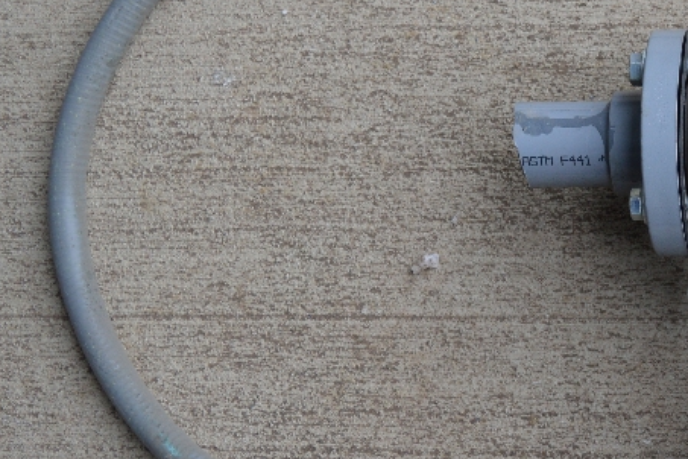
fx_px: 1643
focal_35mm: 86
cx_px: 755
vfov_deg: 15.9
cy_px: 285
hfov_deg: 22.3
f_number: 5
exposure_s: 1/100
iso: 400
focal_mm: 26
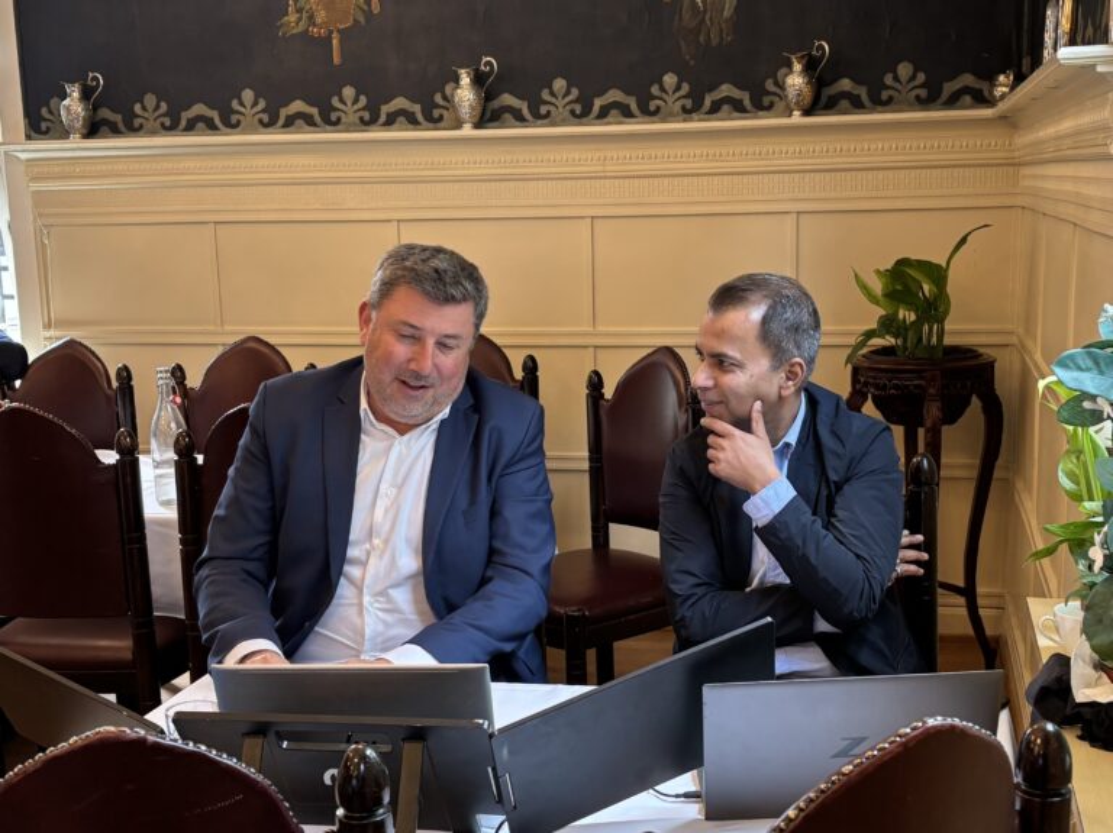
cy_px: 416
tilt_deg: -10.3
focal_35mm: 26
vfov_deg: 53.0
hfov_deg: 67.3
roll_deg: +1.3
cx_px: 556
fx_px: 835
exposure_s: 1/50
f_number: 1.6
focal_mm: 5.96
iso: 125
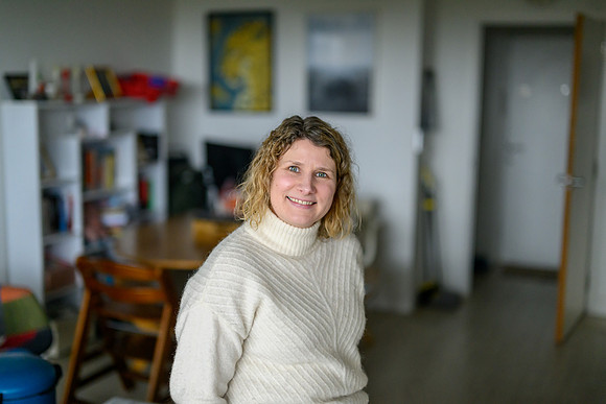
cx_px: 303
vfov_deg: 27.0
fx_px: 842
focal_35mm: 50
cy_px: 202
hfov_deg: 39.6
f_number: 1.2
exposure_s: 1/400
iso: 1600
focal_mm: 50
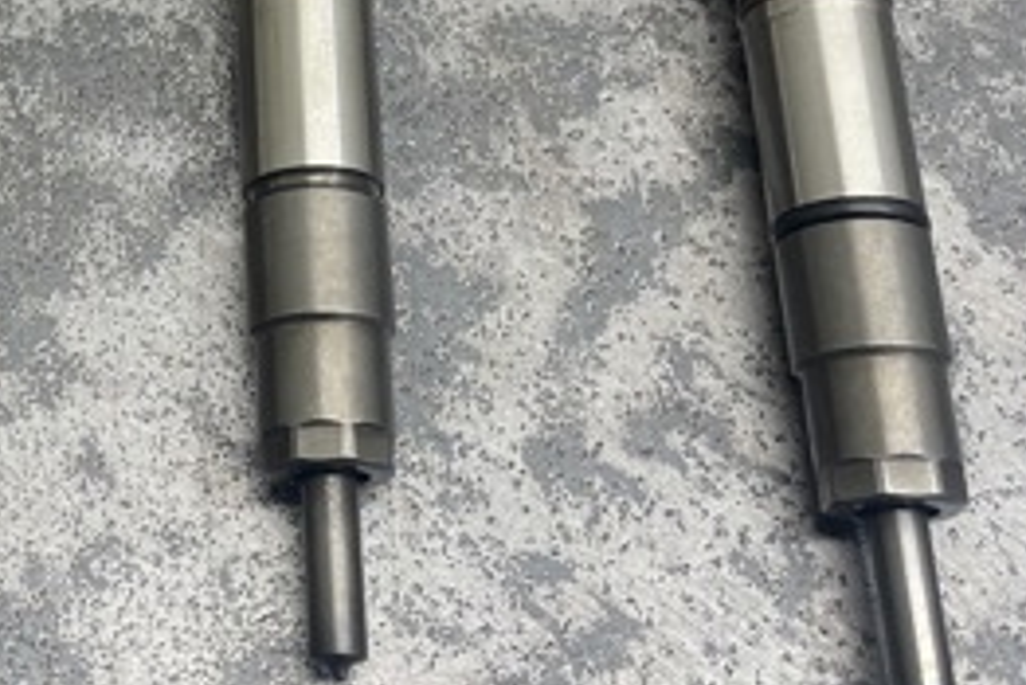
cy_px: 10
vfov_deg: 20.0
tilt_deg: -60.2
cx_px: 82
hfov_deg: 29.1
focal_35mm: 66
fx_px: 1882
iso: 64
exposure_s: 1/100
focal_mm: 4.2
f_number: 1.6
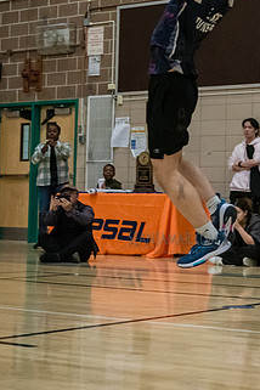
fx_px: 1007
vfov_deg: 21.8
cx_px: 218
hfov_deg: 14.6
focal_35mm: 93
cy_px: 119
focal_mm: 44
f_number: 3.5
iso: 8000
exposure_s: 1/400
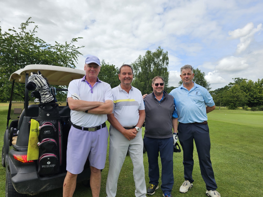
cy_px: 98
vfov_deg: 58.9
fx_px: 175
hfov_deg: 73.9
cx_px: 132
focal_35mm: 23
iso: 10
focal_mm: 6.3
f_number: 1.7
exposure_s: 1/536
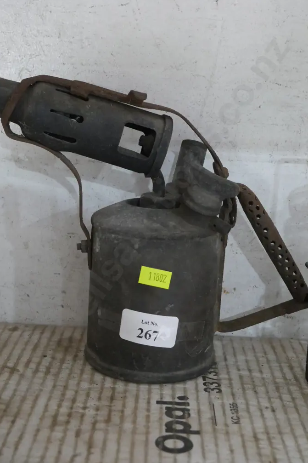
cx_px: 141
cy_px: 231
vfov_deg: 36.3
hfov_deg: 24.6
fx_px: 706
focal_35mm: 55
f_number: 5.3
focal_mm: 26
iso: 3200
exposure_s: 1/30
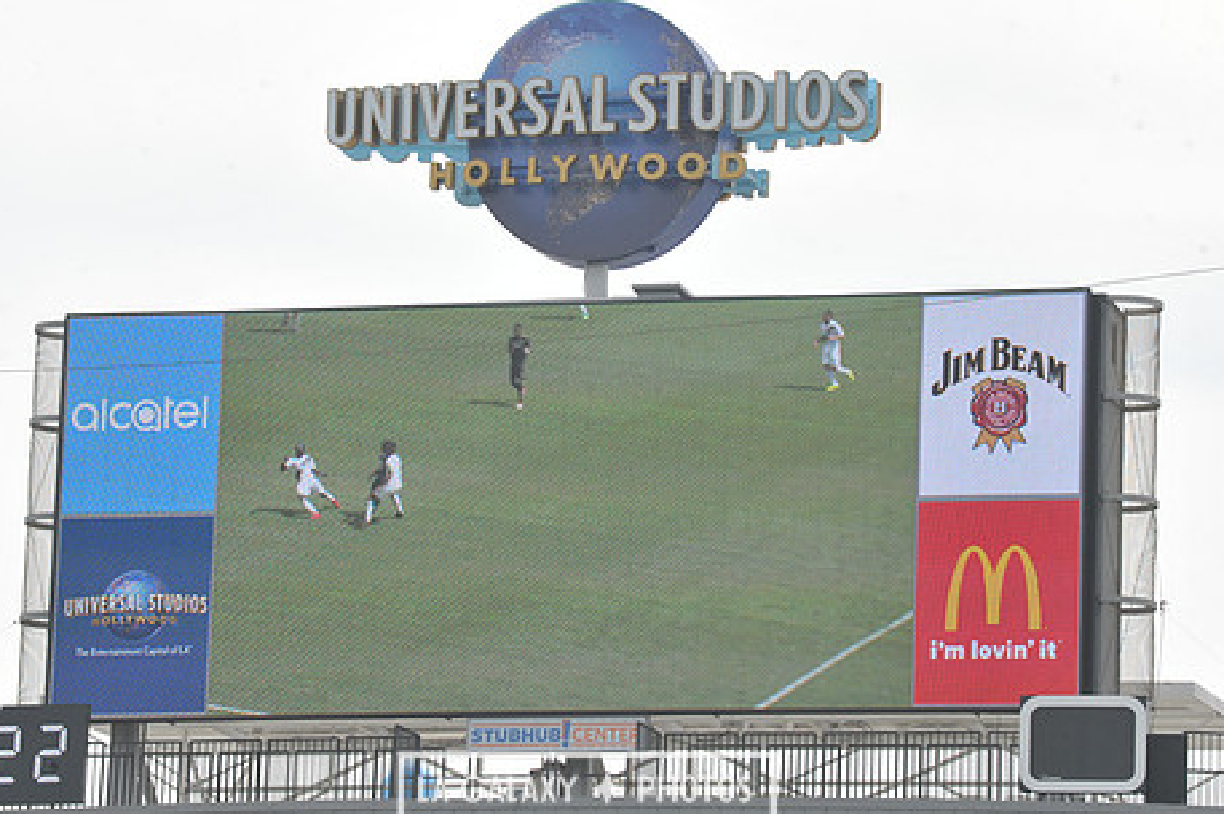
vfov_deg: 5.4
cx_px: 587
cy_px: 386
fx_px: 8630
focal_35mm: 254
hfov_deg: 8.1
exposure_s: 1/500
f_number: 11
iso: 320
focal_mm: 200
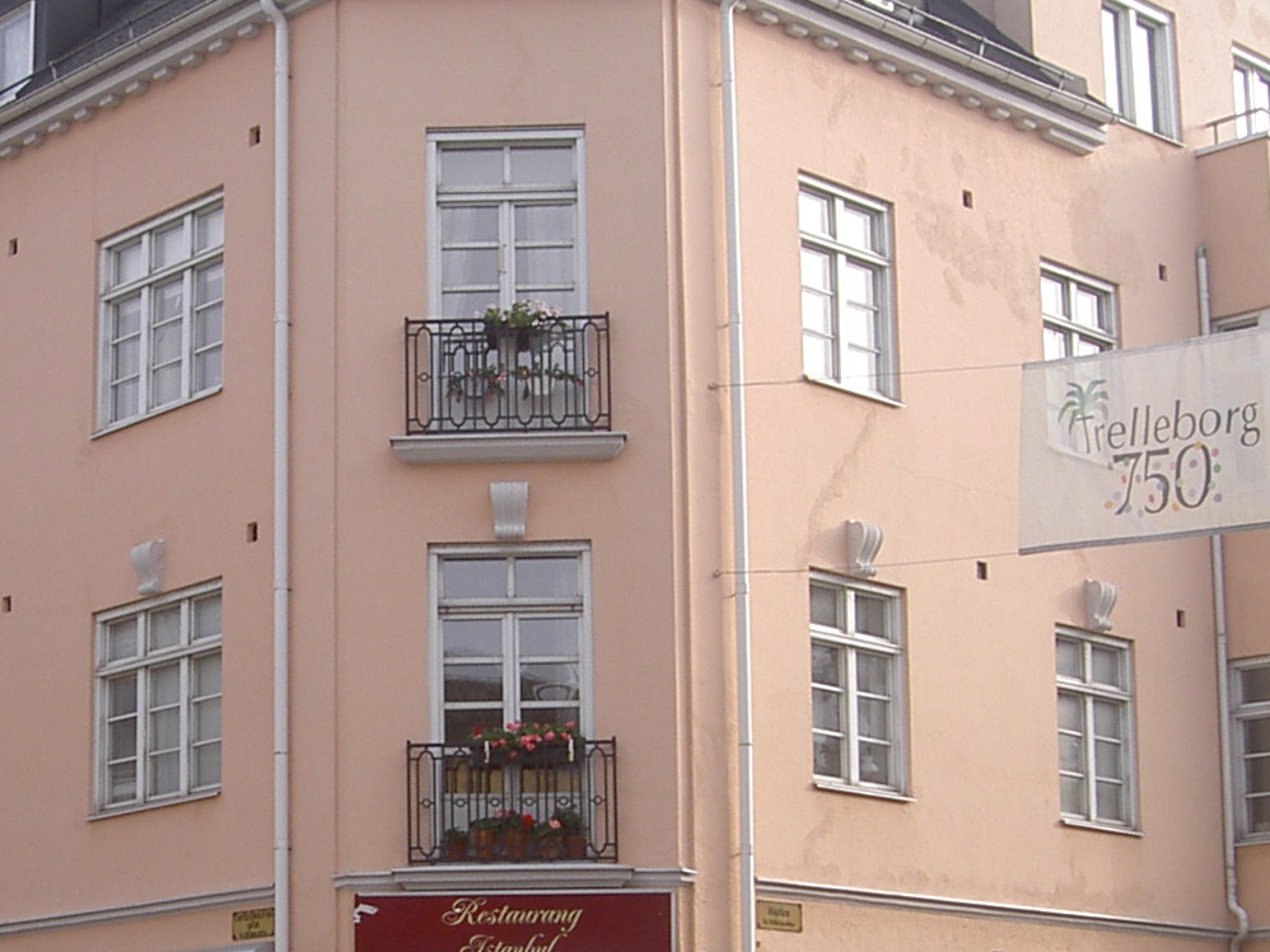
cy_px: 724
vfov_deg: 18.3
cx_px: 327
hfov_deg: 24.2
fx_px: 2936
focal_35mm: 80
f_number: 4.7
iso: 100
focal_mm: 8
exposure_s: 1/238
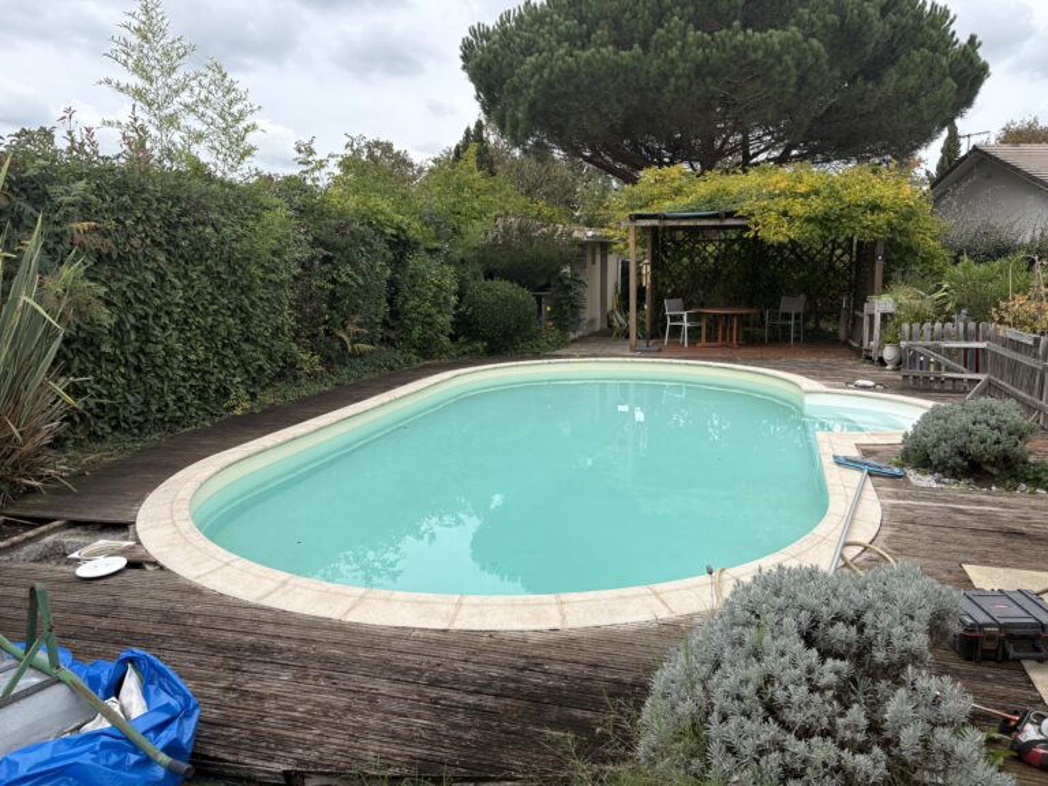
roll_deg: +1.4
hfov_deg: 67.3
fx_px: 787
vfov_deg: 53.1
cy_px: 393
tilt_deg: -6.5
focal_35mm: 26
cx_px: 524
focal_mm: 5.96
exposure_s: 1/2141
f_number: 1.6
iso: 50
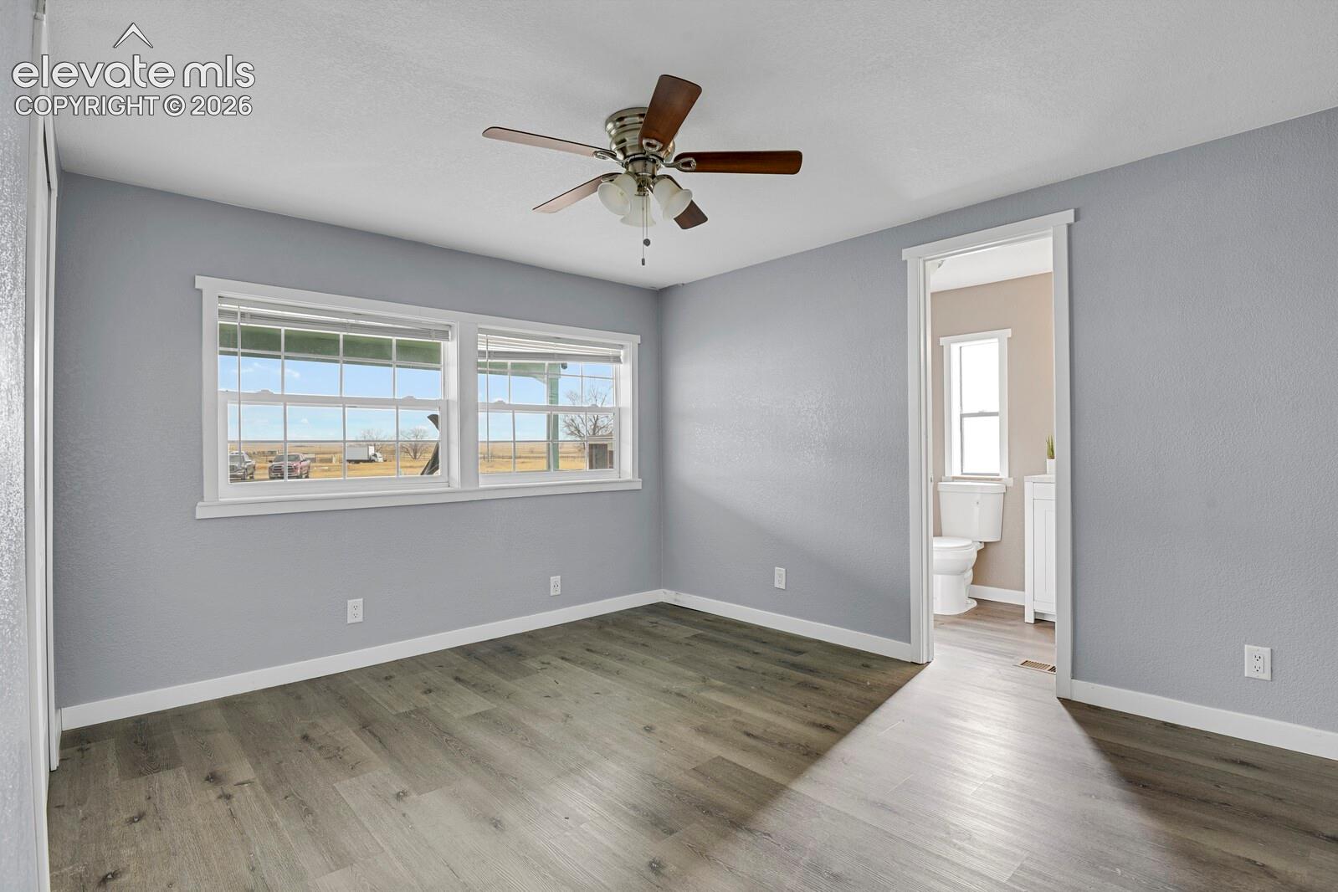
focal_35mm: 17
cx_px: 669
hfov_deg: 93.3
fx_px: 632
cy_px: 446
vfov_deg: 70.4
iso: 250
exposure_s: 1.3
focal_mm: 17
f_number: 8
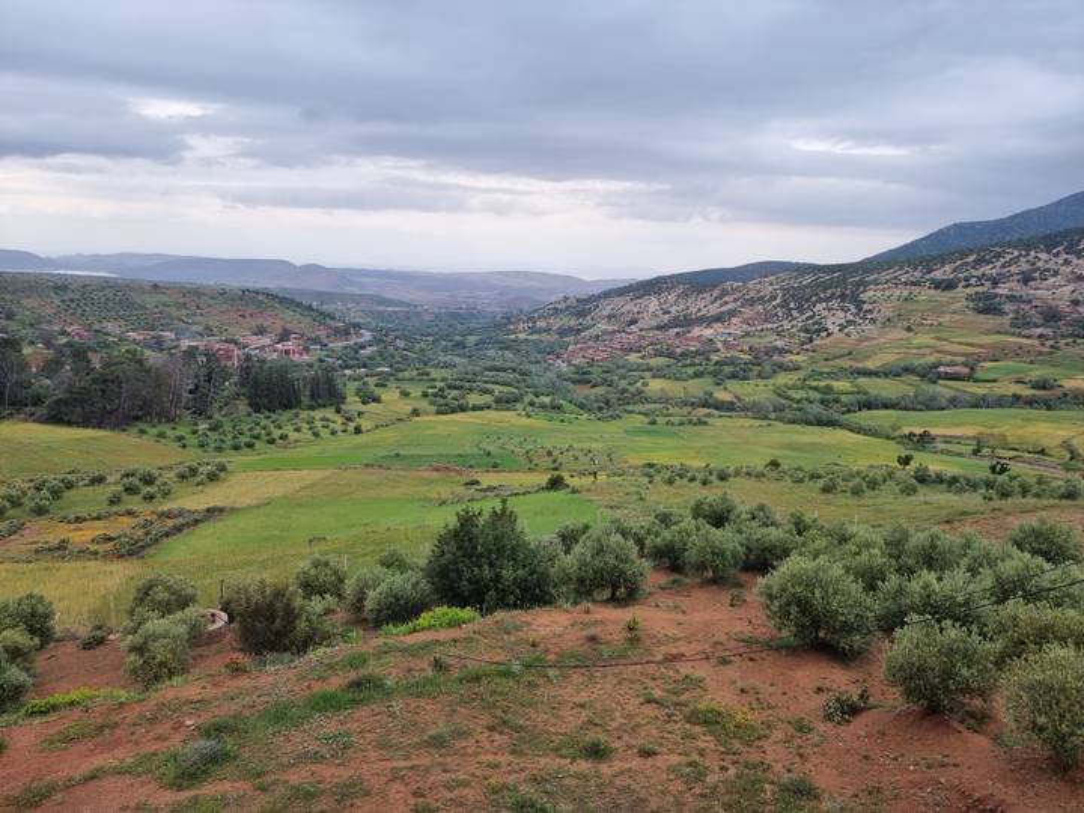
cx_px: 542
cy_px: 406
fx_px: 752
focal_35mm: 24
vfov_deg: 56.8
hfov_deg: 71.6
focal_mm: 6.7
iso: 50
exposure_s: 1/423
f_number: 1.8
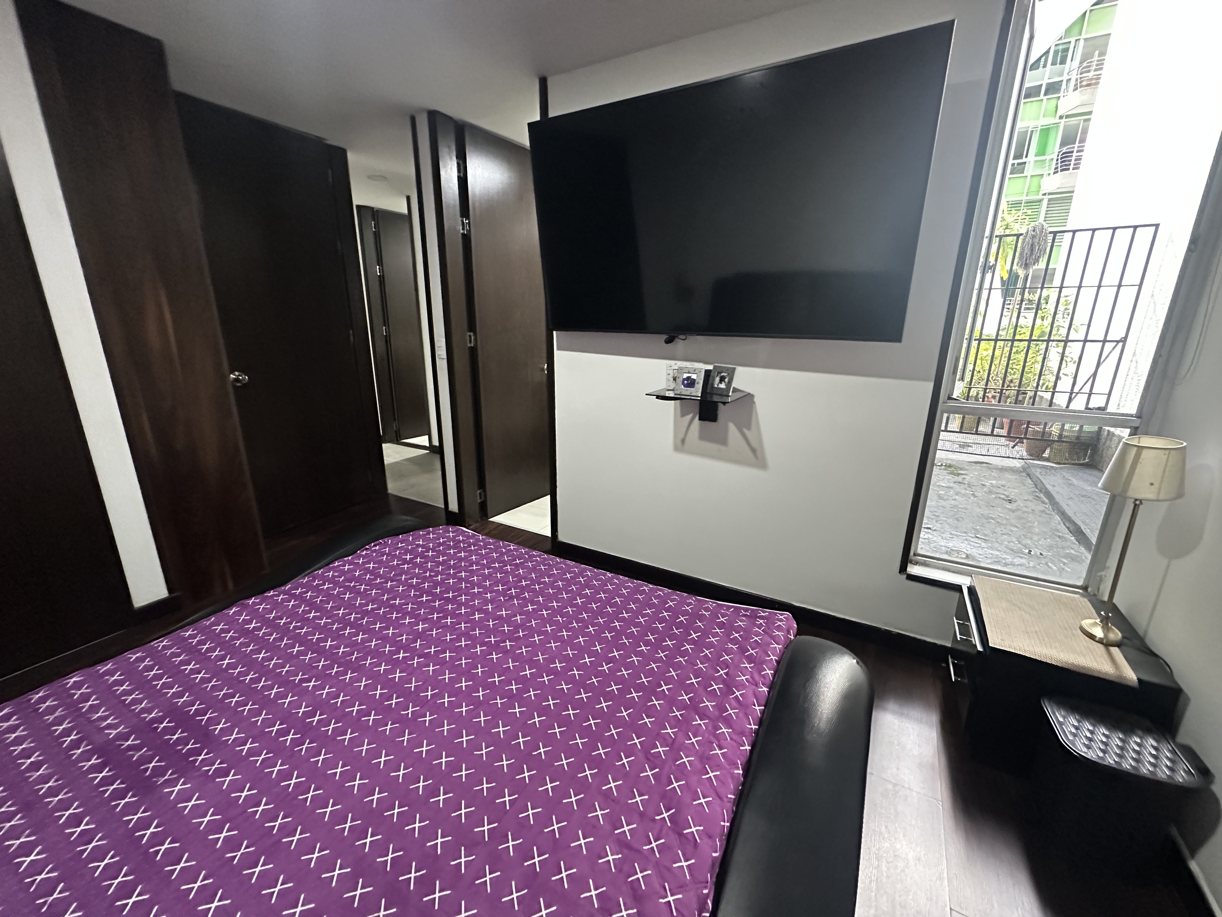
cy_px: 458
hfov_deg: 102.1
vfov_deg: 85.7
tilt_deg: -14.2
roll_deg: -2.3
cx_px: 611
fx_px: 494
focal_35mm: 14
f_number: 2.2
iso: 1000
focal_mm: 2.22
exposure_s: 1/60
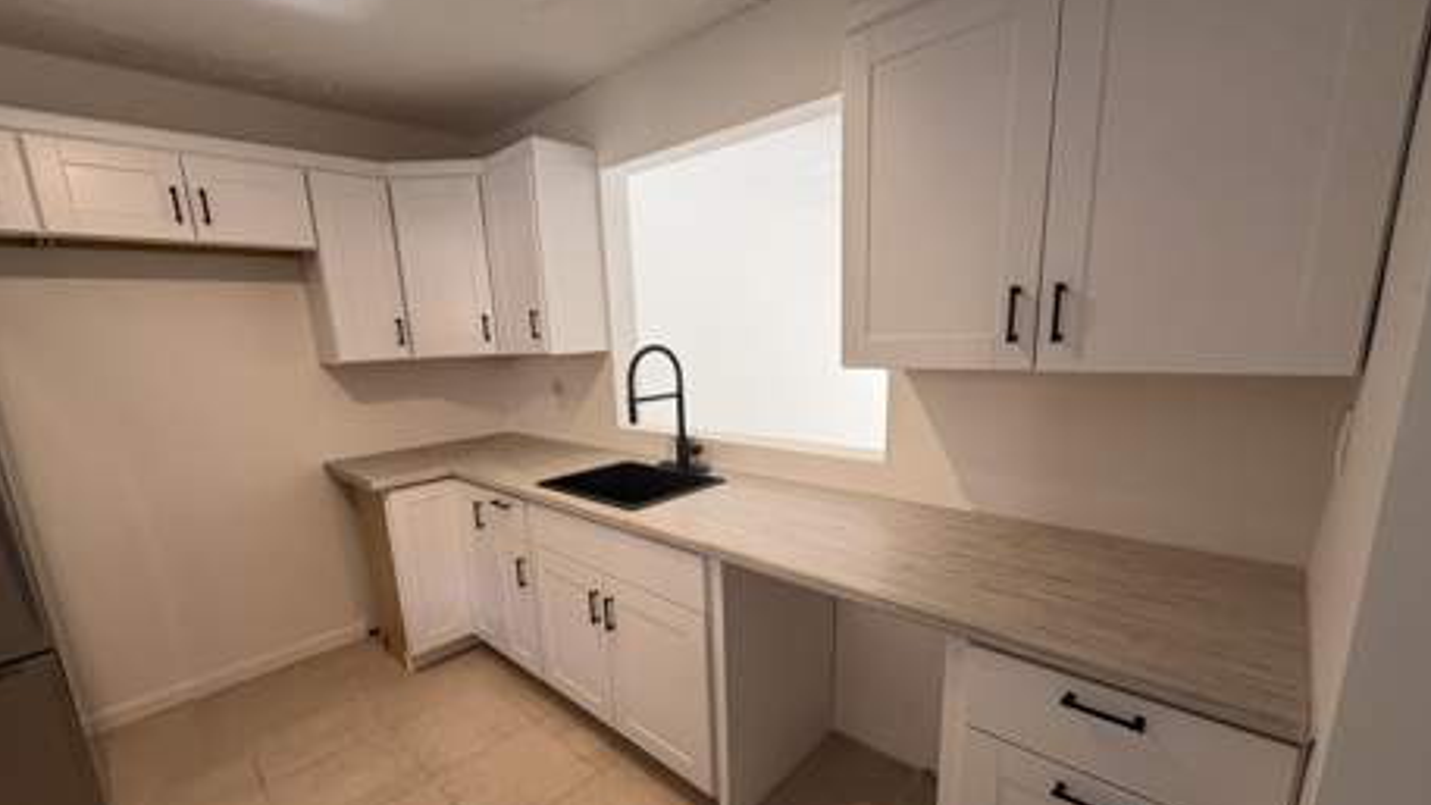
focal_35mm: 16
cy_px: 462
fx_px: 607
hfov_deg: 99.3
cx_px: 695
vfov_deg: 66.7
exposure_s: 1/99
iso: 80
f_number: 2.2
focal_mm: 2.22
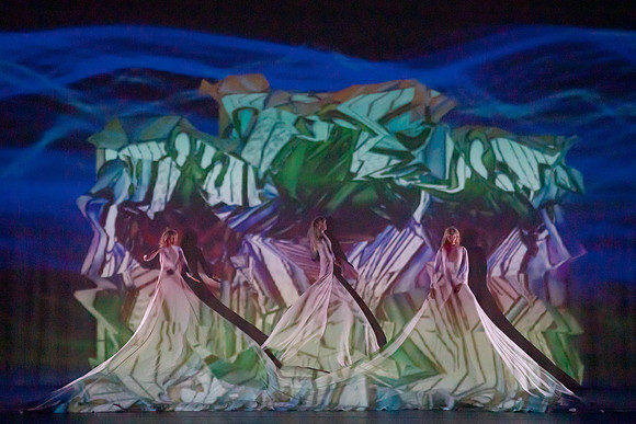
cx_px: 318
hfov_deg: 13.3
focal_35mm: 154
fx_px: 2727
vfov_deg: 8.9
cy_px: 212
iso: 8000
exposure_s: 1/250
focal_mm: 148
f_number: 5
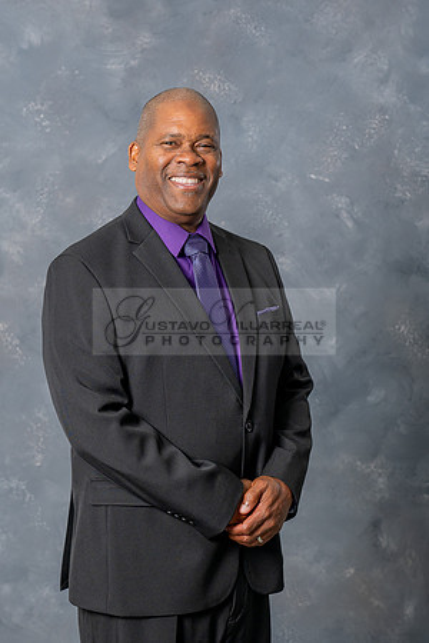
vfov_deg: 26.0
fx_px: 1394
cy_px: 322
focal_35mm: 78
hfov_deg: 17.5
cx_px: 198
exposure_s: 1/200
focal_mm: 52
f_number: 4
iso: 200
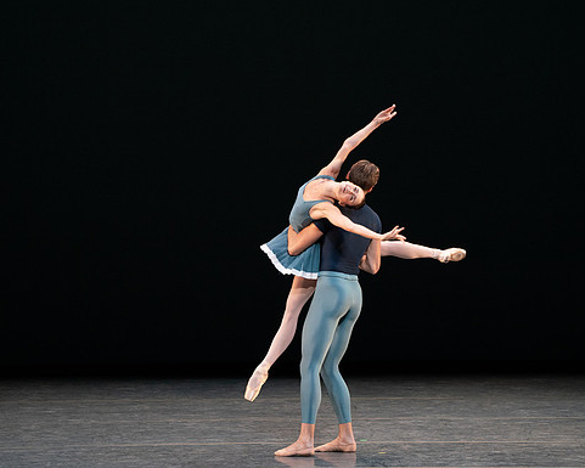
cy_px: 234
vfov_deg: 4.4
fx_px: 6061
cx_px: 297
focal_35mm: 350
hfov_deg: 5.5
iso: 5000
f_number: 8
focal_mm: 309
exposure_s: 1/400
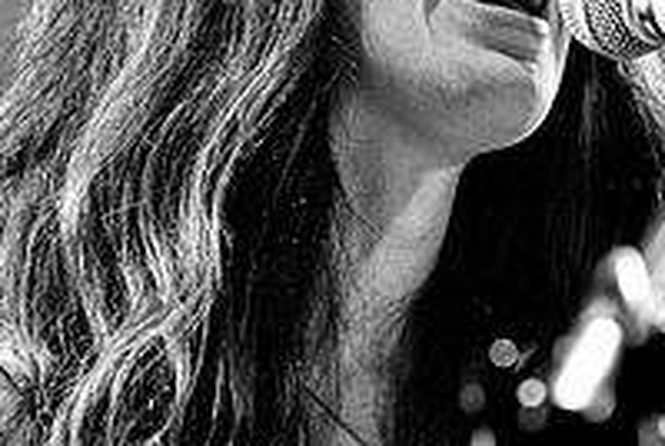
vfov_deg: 2.4
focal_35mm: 579
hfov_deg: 3.6
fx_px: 10711
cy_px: 62
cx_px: 366
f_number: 5
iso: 6400
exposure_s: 1/500
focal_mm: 200
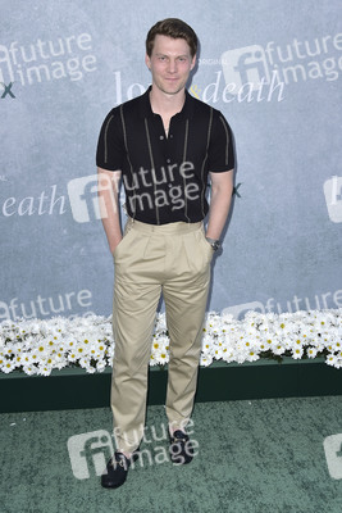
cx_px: 171
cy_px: 256
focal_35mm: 38
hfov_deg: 35.1
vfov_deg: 50.7
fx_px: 541
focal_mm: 38
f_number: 6.3
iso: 250
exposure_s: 1/250
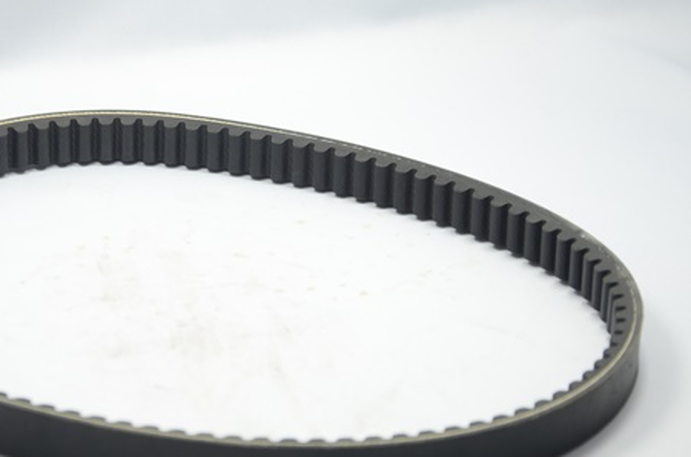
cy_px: 232
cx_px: 230
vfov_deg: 10.3
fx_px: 2547
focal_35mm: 133
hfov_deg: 15.4
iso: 200
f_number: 7.1
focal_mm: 66
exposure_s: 1/40
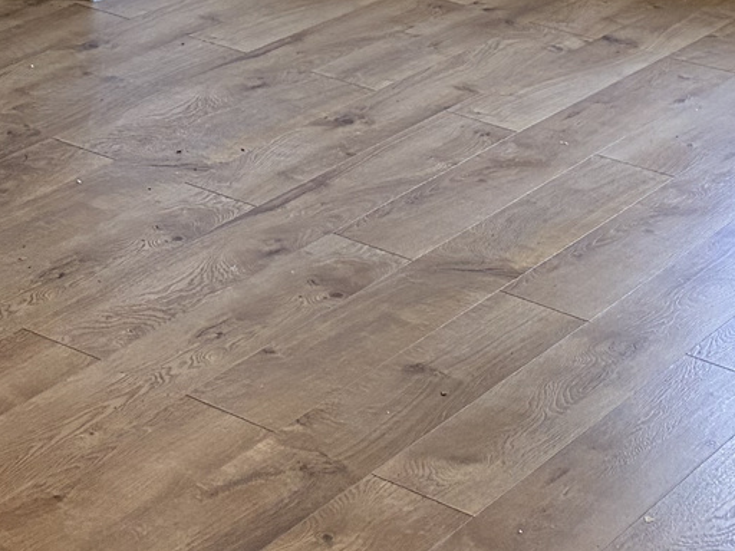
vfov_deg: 13.3
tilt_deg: -9.8
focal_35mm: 104
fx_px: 2208
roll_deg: +0.0
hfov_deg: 18.6
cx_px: 62
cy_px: -324
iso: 200
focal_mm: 5.96
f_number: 1.6
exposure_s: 1/60
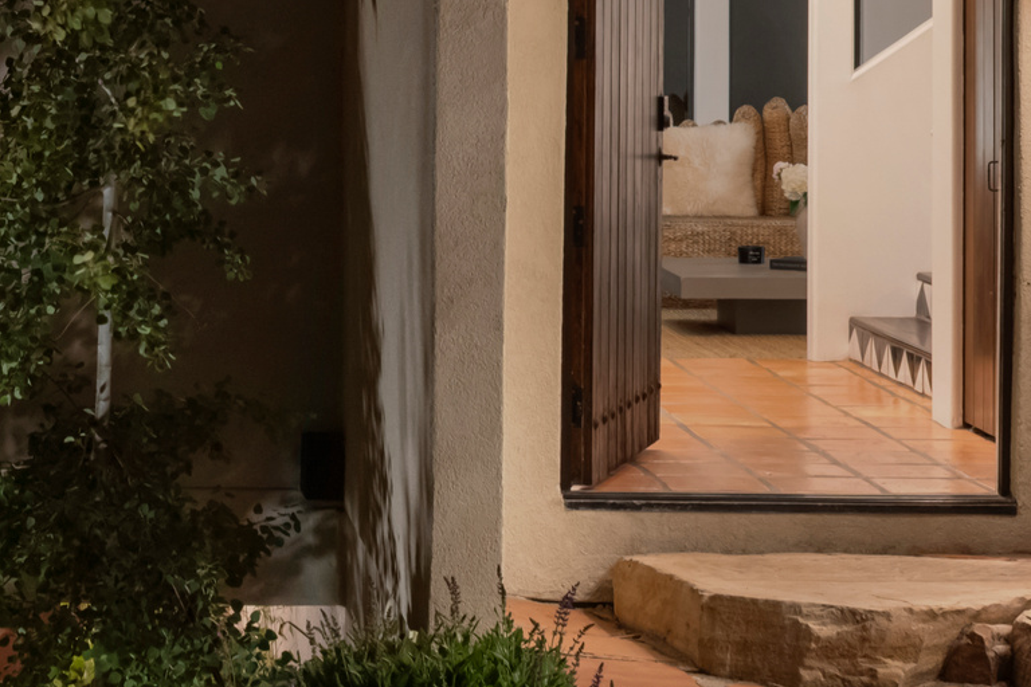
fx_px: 3436
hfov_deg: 16.5
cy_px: 56
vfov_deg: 11.3
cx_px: -118
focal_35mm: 120
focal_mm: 45
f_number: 11
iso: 2000
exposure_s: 1.3
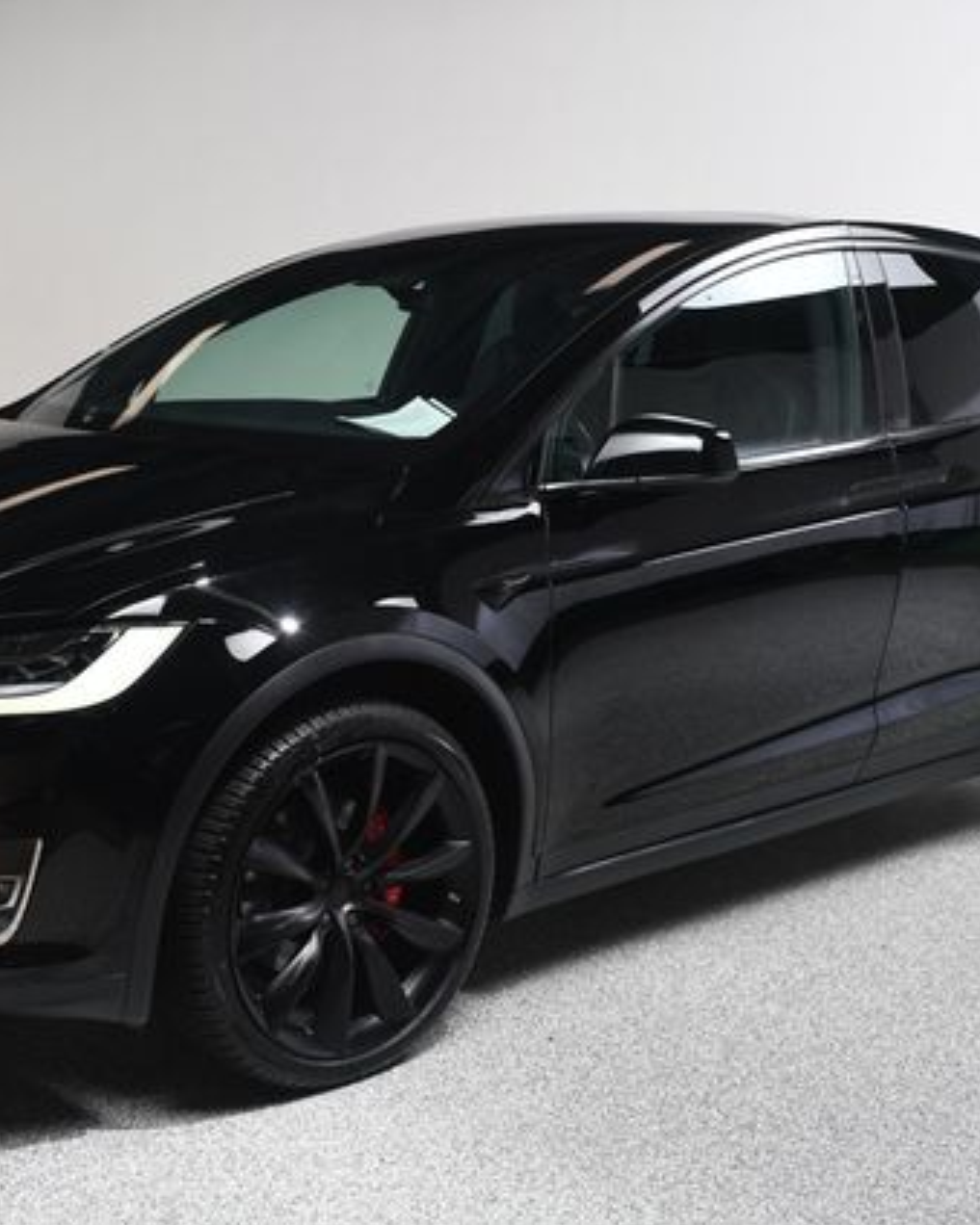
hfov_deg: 29.6
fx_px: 1850
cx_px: 387
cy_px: 612
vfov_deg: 36.7
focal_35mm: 51
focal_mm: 24
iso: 100
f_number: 9
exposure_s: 1/160
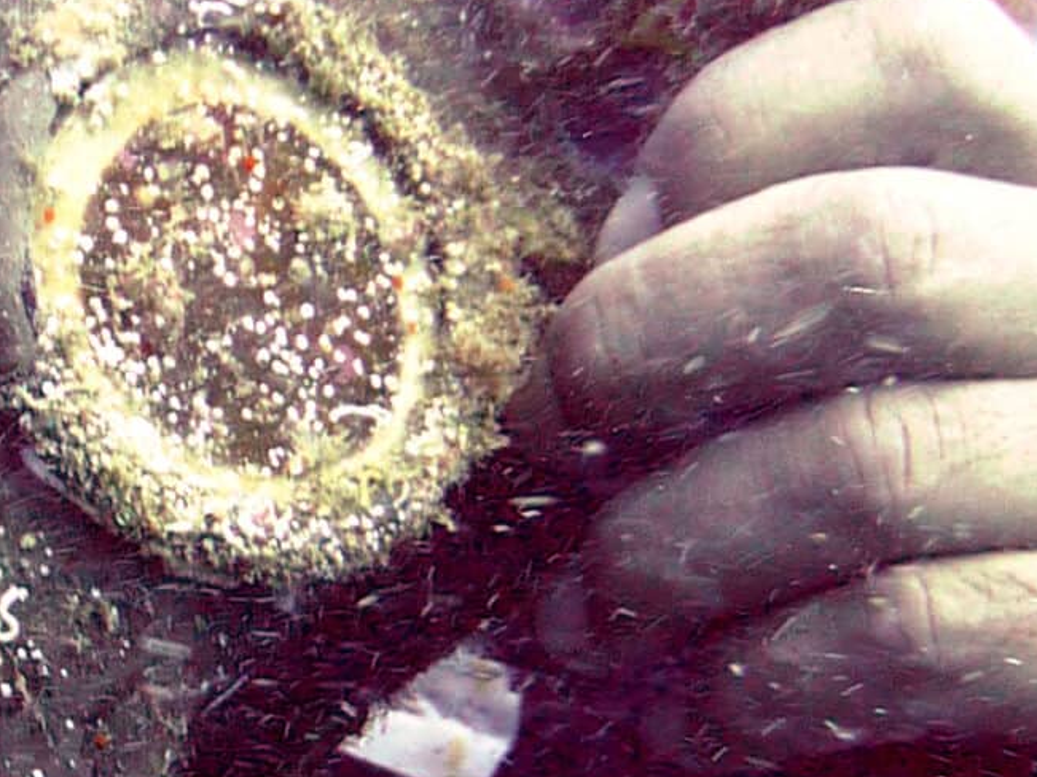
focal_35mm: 118
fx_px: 3534
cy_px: 589
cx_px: -194
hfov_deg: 16.1
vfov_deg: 12.5
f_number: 3.4
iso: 100
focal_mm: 5
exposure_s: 1/50
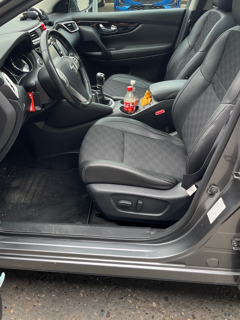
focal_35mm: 35
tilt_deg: -28.0
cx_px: 92
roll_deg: +2.2
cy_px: 123
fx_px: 324
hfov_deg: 40.4
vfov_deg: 52.2
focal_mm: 5.1
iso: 50
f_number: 1.6
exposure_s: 1/164
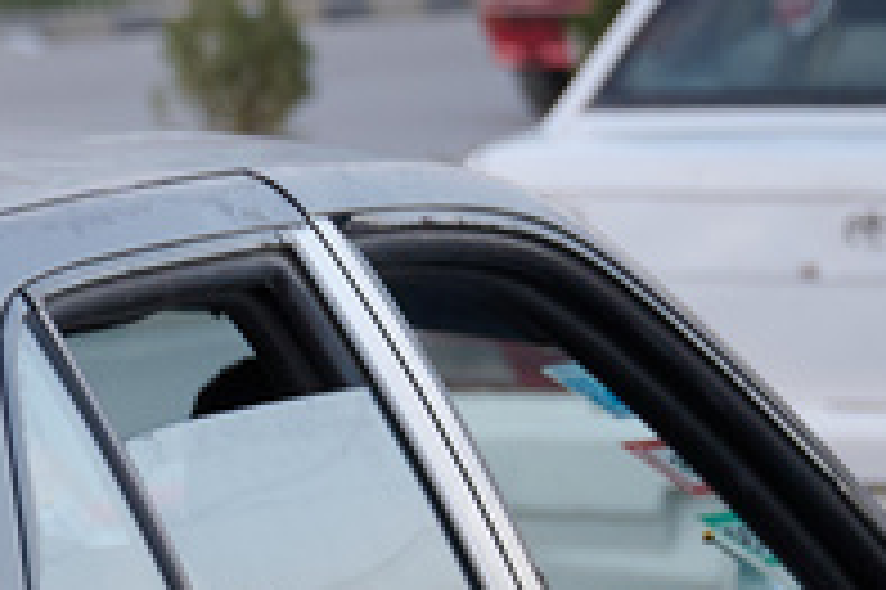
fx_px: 6639
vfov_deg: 5.0
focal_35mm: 270
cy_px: 995
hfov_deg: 7.1
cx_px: -1313
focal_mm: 52
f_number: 3.5
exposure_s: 1/200
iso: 320
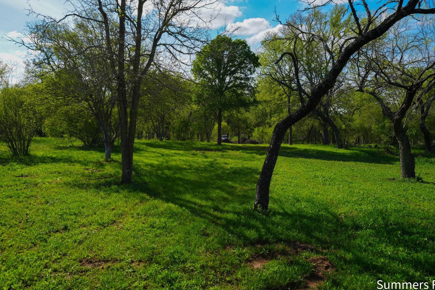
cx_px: 204
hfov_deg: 65.4
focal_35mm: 28
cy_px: 132
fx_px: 338
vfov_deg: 46.4
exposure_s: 1/125
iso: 100
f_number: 9
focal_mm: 24
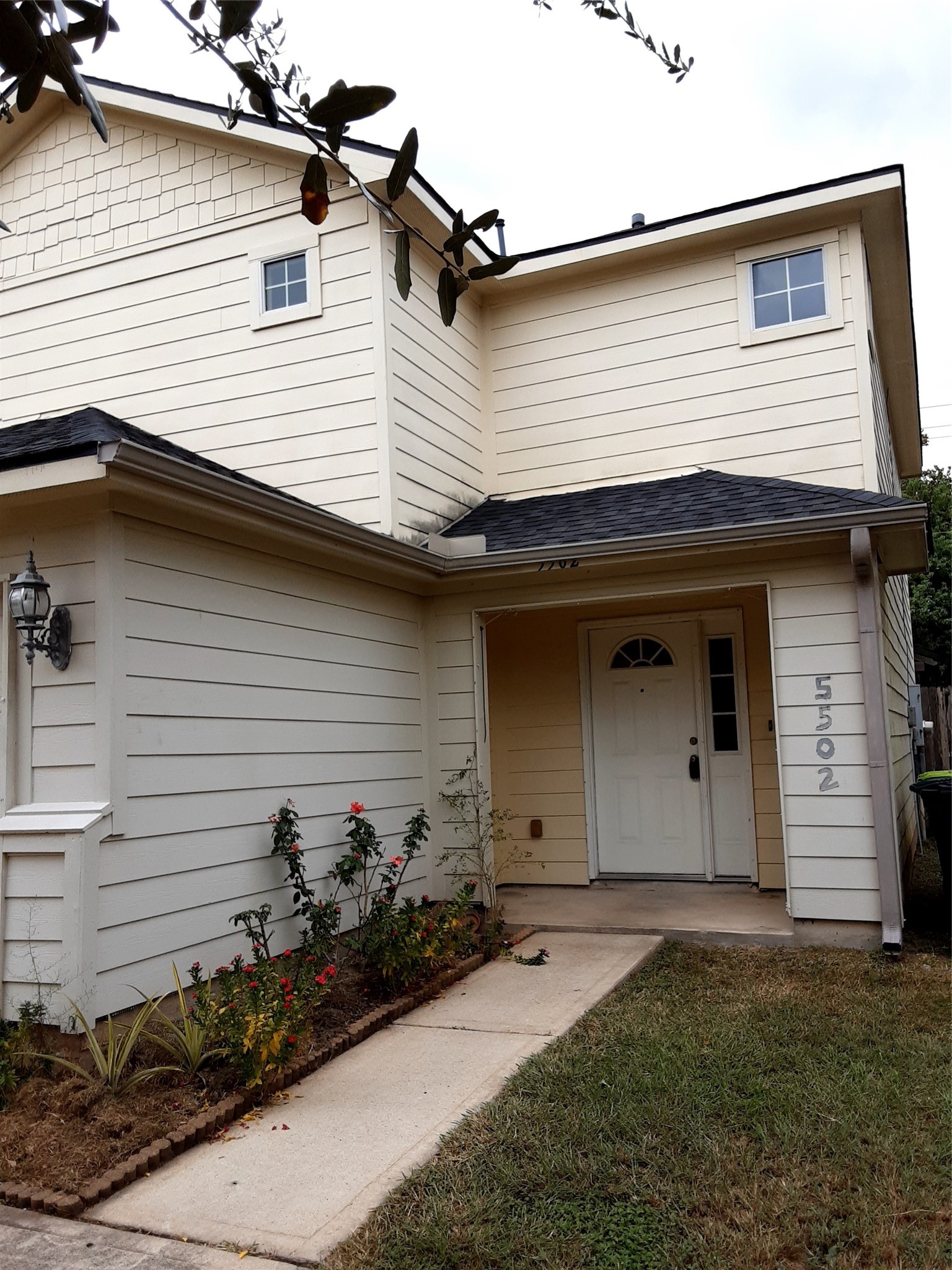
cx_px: 476
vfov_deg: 63.4
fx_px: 1027
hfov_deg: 49.7
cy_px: 635
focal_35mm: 28
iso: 40
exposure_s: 1/898
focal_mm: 2.9
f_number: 1.9
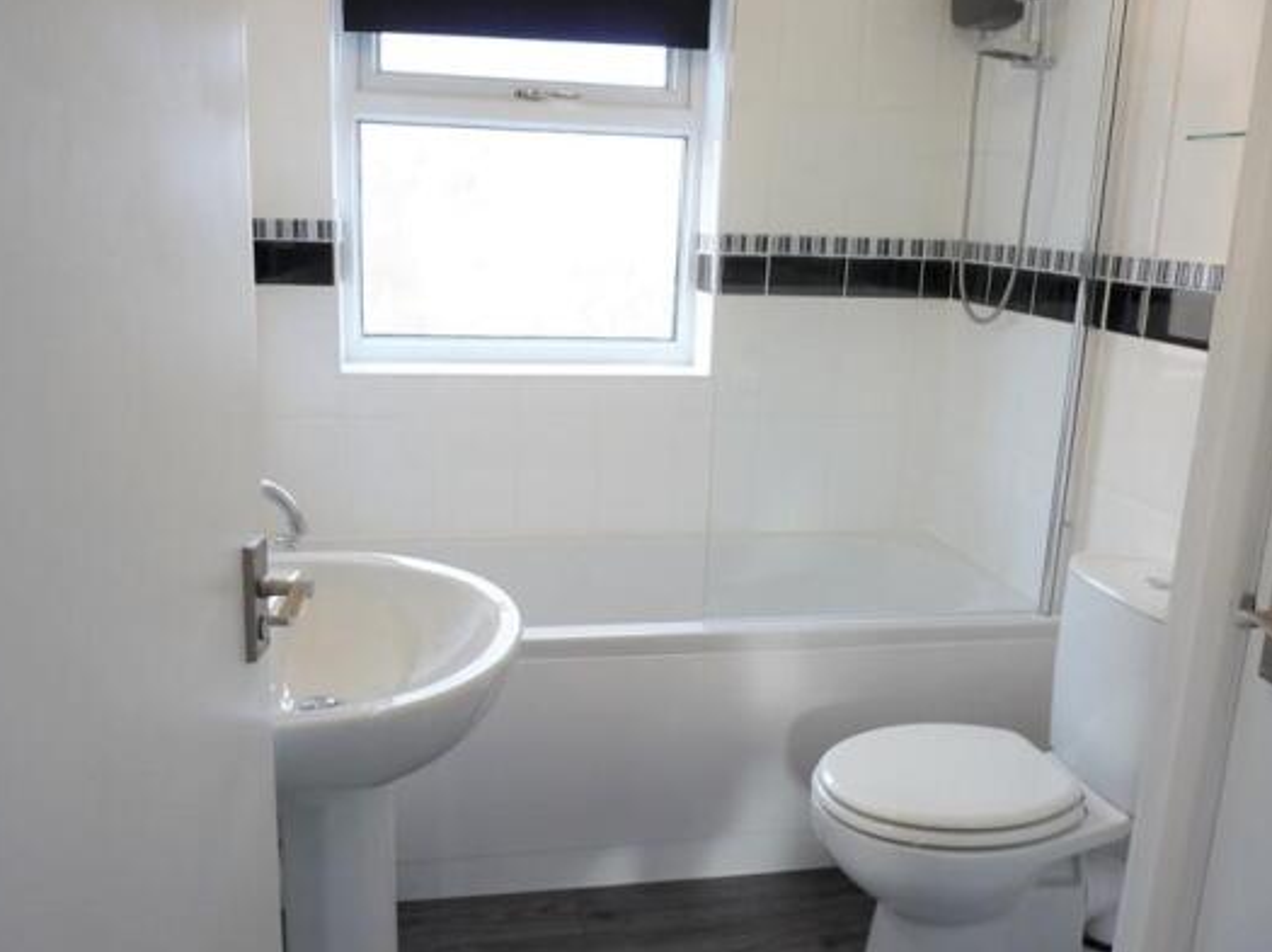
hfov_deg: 60.0
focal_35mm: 30
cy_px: 476
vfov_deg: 46.7
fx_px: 1102
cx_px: 634
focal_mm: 4.8
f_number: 2.8
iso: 160
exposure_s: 1/30
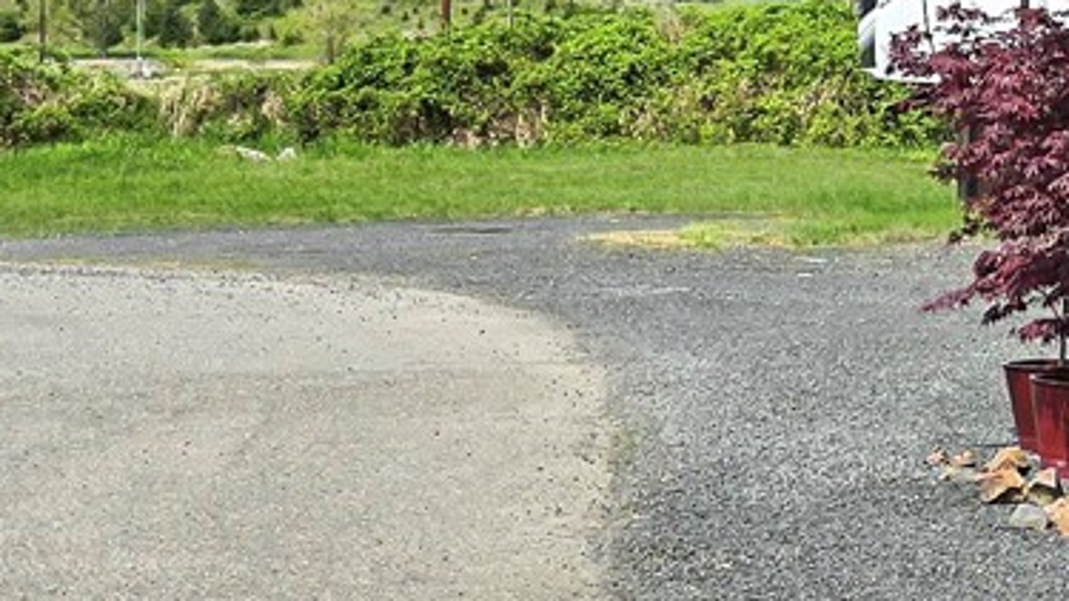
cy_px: -37
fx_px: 3033
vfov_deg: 11.2
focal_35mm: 107
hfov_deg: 16.6
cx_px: 1924
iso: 12
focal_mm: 6.3
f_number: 1.7
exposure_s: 1/859
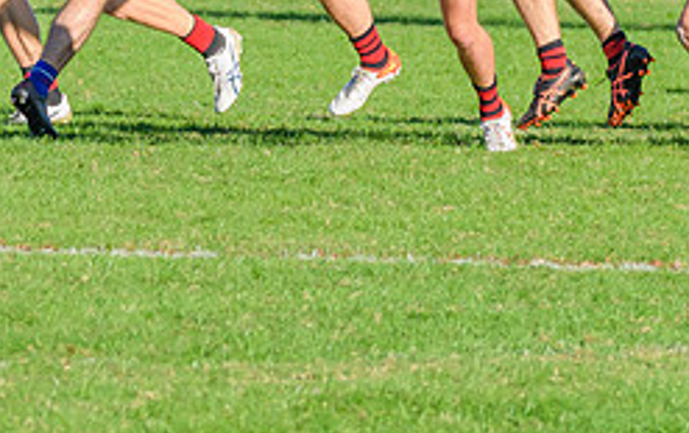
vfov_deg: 1.8
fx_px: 14137
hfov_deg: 2.8
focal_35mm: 752
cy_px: 226
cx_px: 464
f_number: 6.3
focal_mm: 150
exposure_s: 1/2000
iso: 800
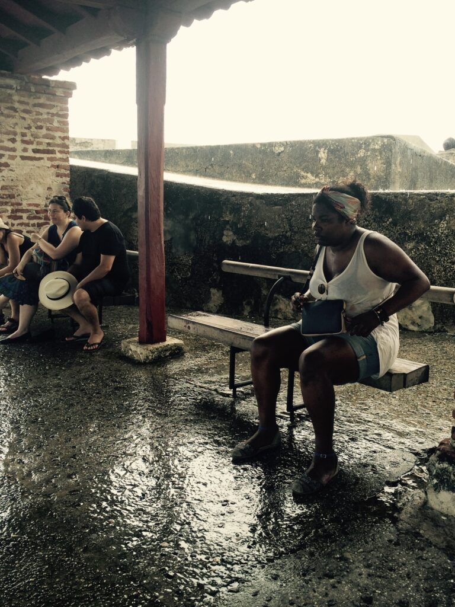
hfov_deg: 48.2
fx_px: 508
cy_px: 304
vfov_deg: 61.7
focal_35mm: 29
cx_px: 228
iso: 32
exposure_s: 1/218
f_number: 2.2
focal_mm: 4.15
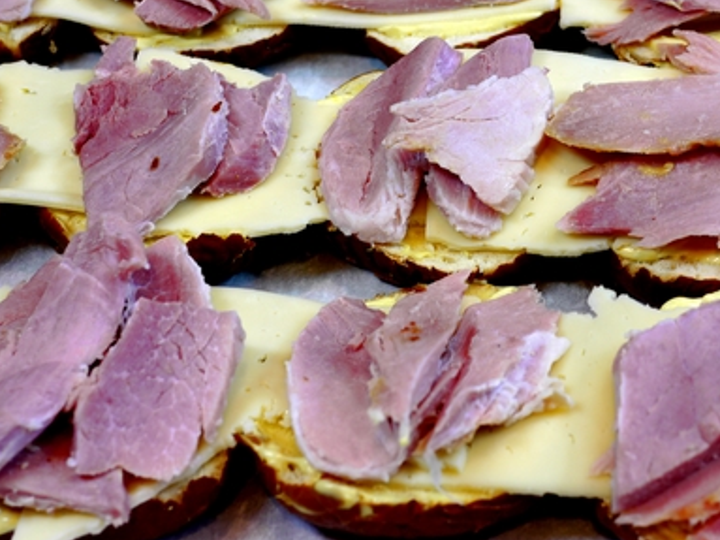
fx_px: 1559
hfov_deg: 25.9
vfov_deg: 19.6
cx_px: 475
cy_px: 208
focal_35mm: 75
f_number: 4
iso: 100
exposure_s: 1/50
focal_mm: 25
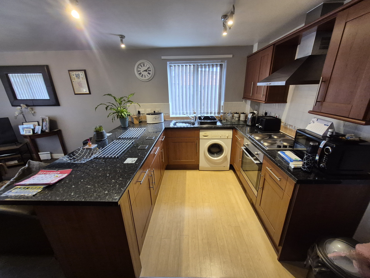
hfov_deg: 106.2
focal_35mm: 13
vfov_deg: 89.9
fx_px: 139
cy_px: 139
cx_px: 185
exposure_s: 1/50
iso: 400
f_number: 2.2
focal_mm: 1.74
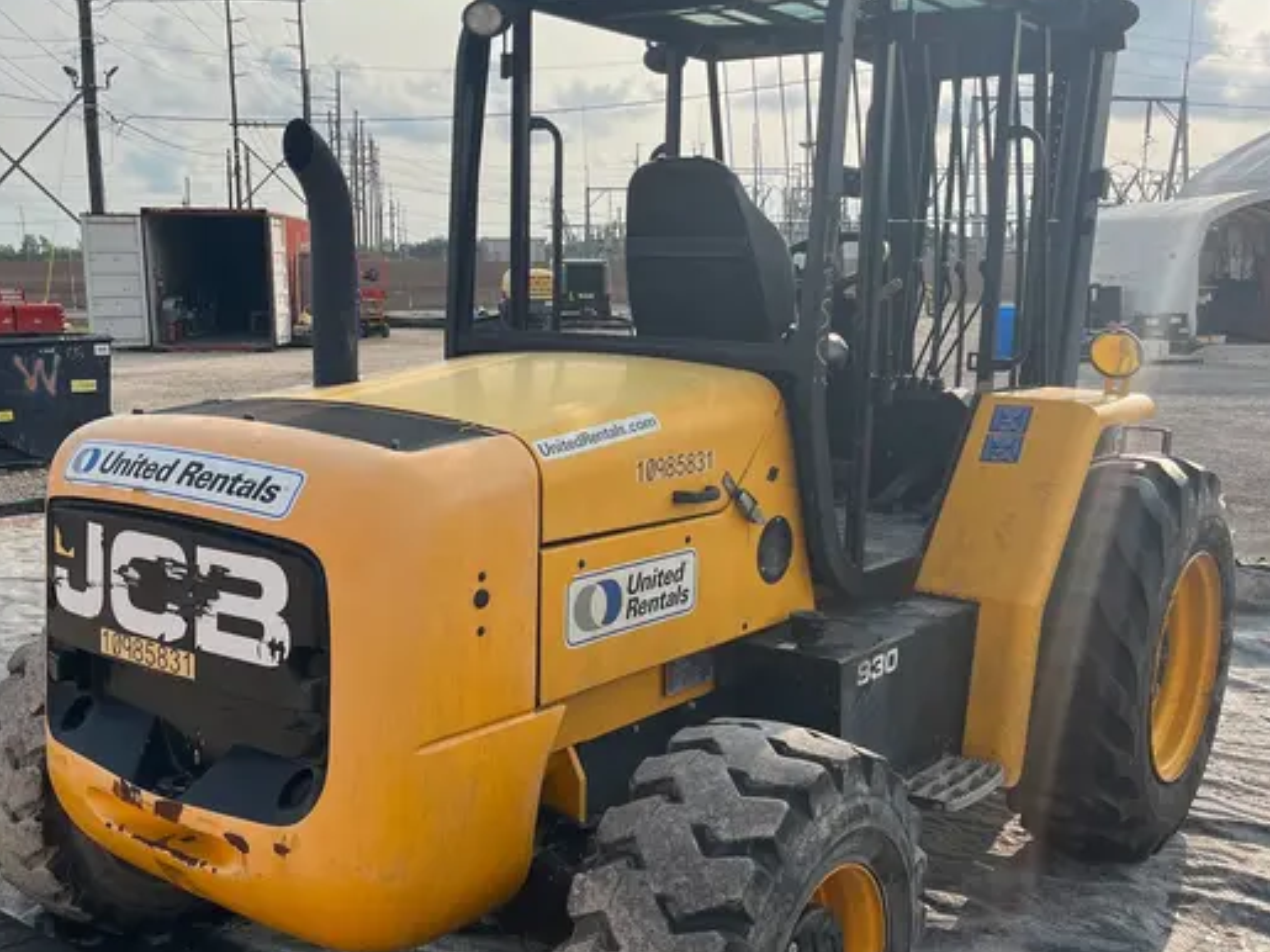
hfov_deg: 50.1
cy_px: 534
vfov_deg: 38.6
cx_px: 614
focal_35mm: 37
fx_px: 1357
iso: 50
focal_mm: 5.1
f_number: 1.6
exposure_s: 1/3049
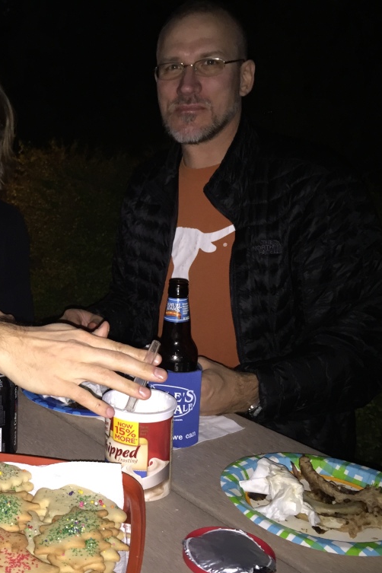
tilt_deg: -11.9
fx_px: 653
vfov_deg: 47.4
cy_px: 291
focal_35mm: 41
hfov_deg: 30.7
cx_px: 16
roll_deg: +0.1
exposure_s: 1/16
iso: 125
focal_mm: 4.15
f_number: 2.2
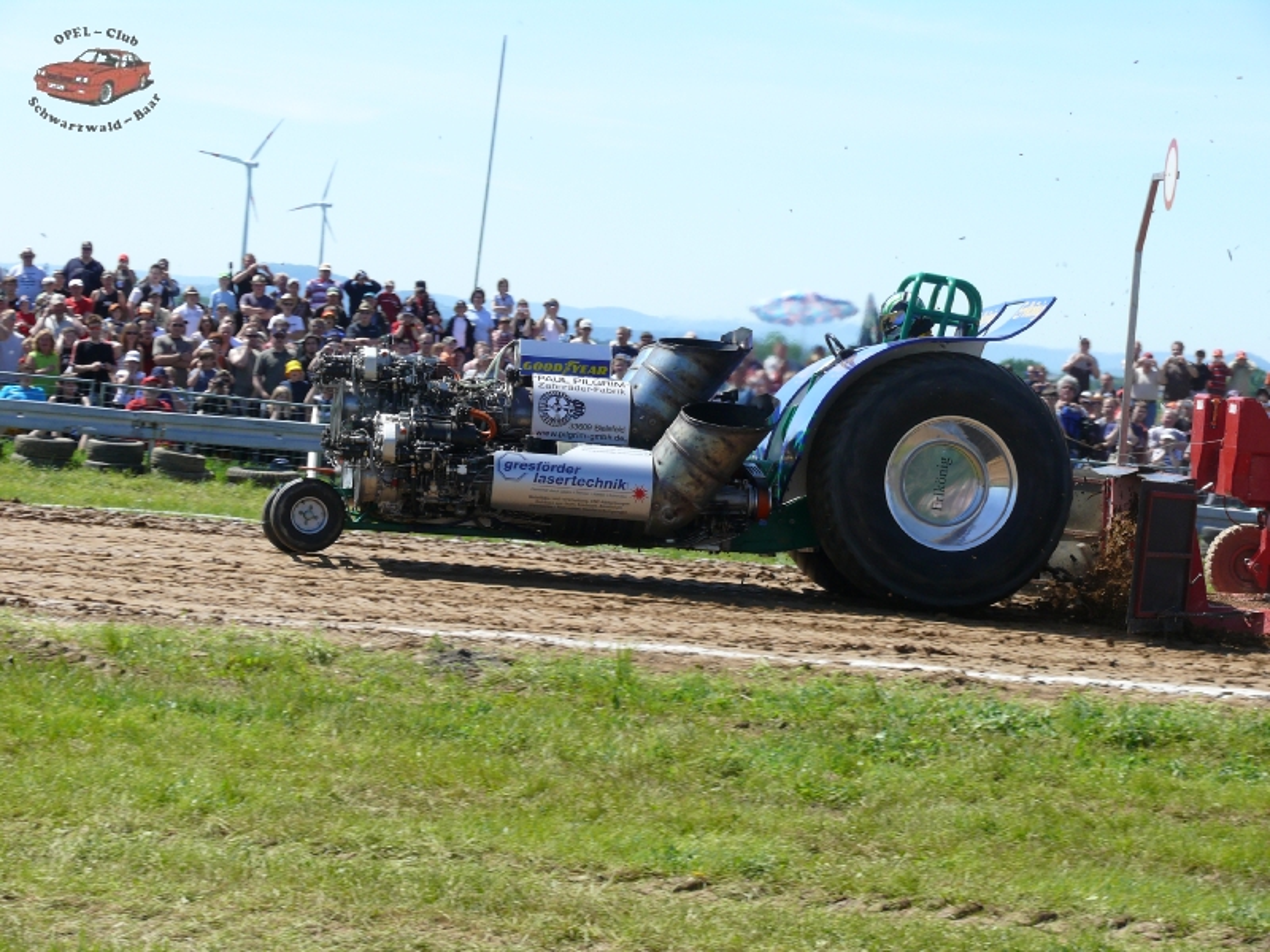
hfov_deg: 18.5
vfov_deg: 14.0
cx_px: 635
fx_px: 3889
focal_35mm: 106
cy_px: 476
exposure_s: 1/320
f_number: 5.6
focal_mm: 22.3
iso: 100
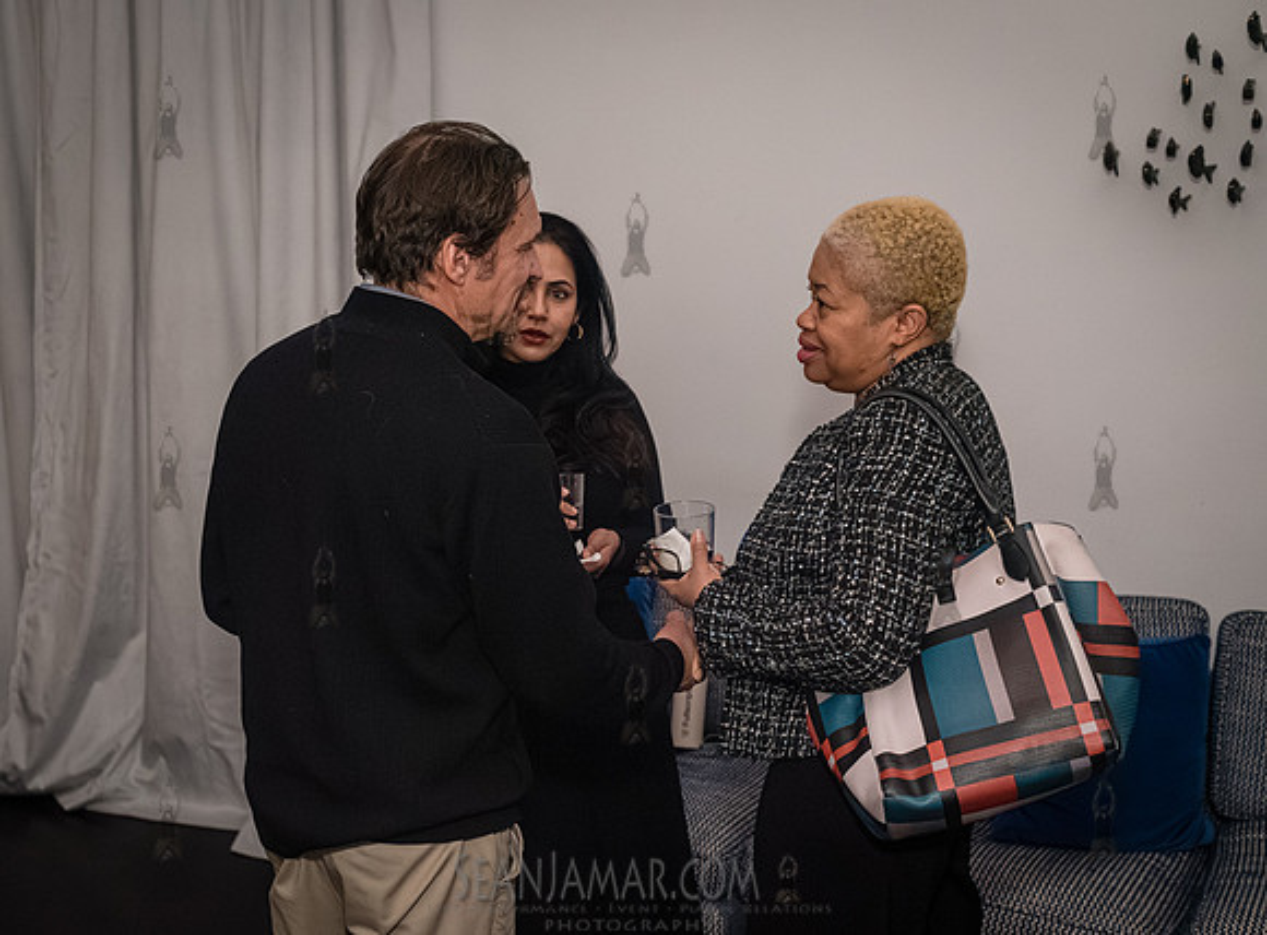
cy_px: 530
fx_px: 1545
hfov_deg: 44.6
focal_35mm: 42
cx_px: 590
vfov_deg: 33.6
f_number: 4.5
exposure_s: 1/320
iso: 6400
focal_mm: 35
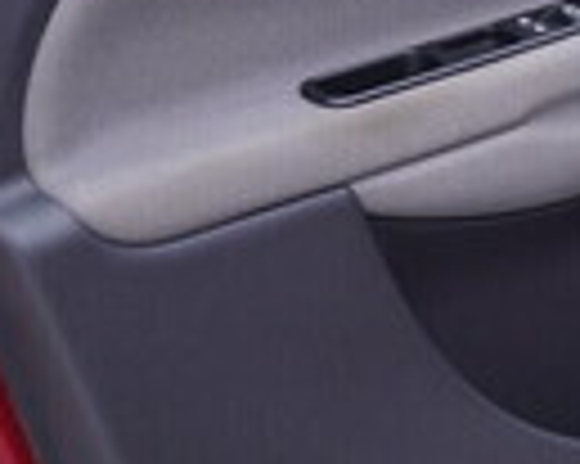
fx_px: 2470
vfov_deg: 10.6
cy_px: 2
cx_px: 908
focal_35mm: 144
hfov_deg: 12.6
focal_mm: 24
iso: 125
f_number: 3.2
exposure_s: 1/50
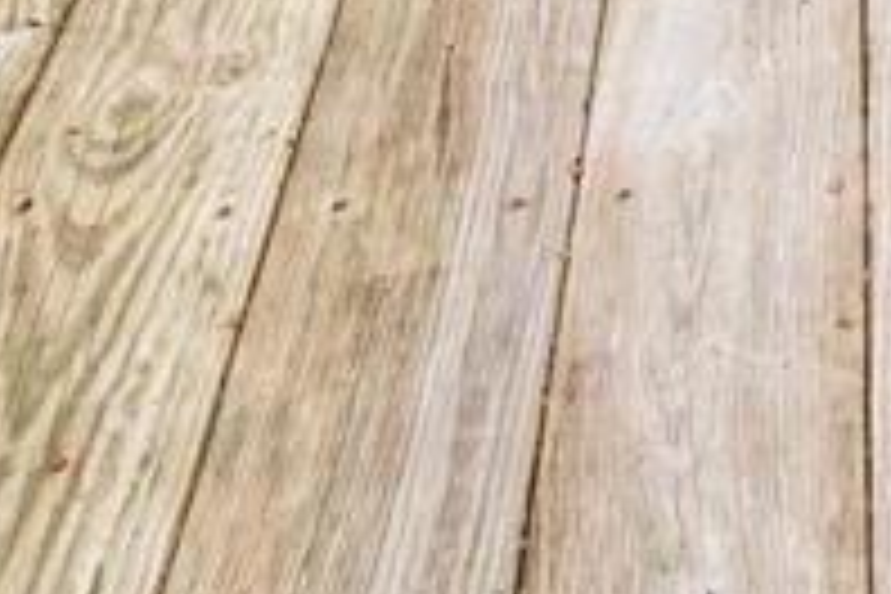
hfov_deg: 12.4
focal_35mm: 109
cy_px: -1251
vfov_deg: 9.5
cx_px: 2408
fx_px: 2698
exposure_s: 1/80
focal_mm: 10
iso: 200
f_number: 4.5
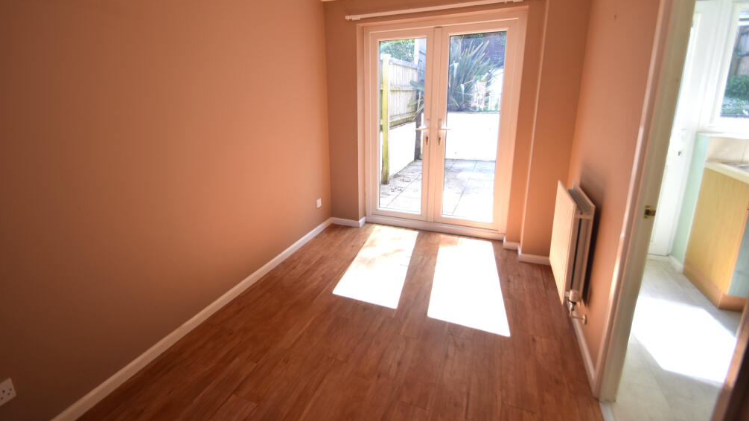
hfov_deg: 99.4
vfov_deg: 66.6
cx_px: 370
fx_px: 318
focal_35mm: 16
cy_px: 173
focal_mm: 10
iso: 100
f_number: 4.5
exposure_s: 1/80
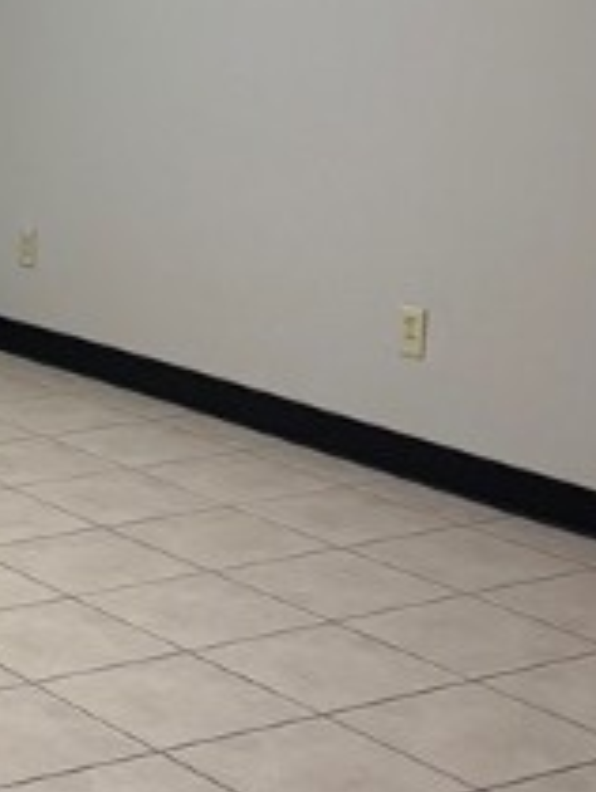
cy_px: 339
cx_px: -411
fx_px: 2176
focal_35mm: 95
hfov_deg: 14.1
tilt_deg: -8.7
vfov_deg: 20.6
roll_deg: +1.2
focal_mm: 5.96
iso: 200
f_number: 1.6
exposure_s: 1/60
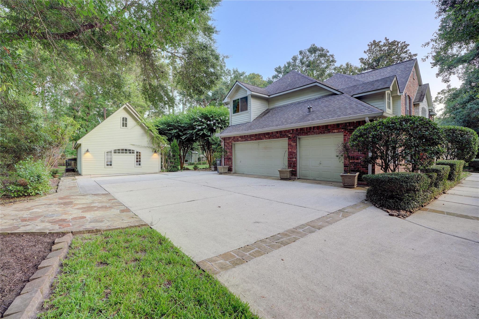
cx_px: 240
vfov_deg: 73.7
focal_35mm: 16
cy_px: 160
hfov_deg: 96.8
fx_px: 213
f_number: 8
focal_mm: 16
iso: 400
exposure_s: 1/15
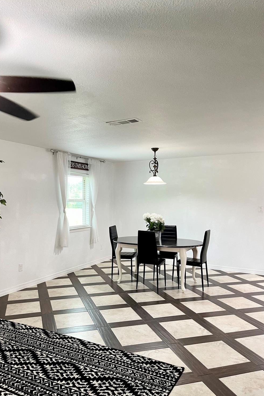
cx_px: 112
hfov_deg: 46.3
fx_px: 308
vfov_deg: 65.5
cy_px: 194
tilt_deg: +0.4
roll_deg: +0.1
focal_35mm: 28
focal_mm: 5.1
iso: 160
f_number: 1.6
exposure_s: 1/60
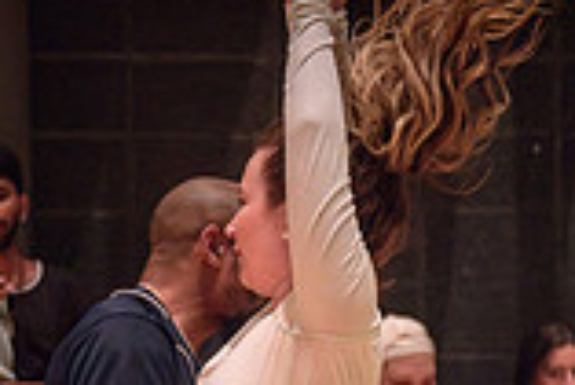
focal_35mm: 221
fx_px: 3533
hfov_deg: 9.3
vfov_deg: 6.1
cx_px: 155
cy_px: 615
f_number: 2.8
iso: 1600
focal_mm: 56
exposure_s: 1/200
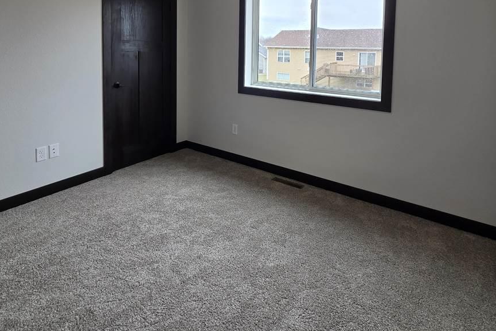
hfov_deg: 84.0
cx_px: 253
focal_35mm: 20
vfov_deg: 56.9
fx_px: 276
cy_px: 61
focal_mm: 2.2
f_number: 2.2
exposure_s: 1/120
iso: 50
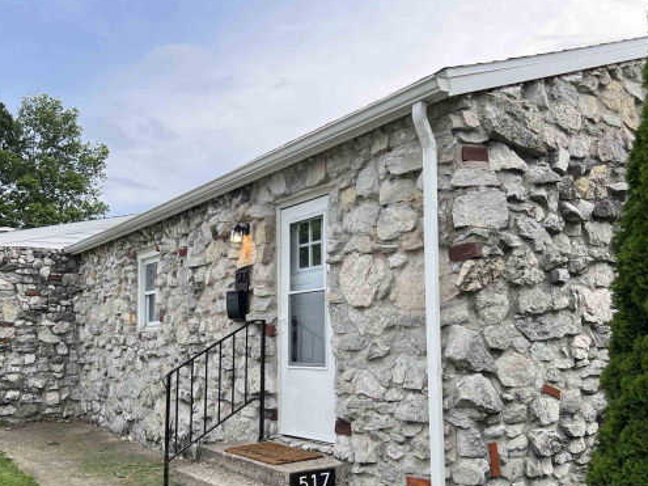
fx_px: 655
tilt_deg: +3.6
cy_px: 318
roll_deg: +0.0
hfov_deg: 52.5
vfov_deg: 40.3
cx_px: 282
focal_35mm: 35
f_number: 1.5
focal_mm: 5.7
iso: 50
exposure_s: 1/949
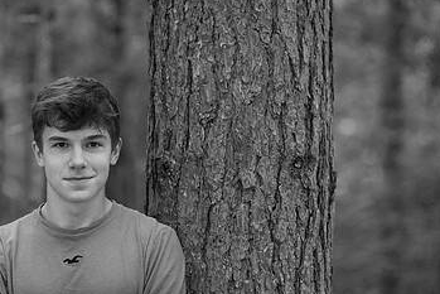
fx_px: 2360
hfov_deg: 10.6
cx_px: 103
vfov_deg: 7.1
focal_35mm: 193
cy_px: 239
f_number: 2.8
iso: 500
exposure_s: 1/100
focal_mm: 116
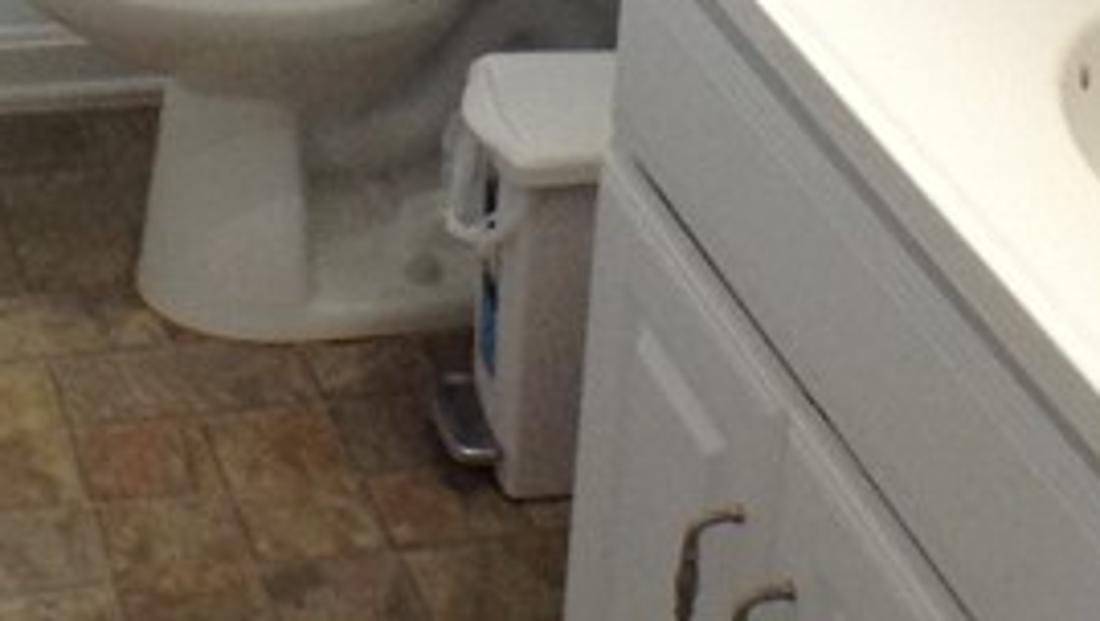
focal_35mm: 145
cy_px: -360
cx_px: 442
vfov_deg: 8.2
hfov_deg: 14.8
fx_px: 4234
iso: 125
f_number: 2.4
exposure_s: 1/15
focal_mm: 4.28
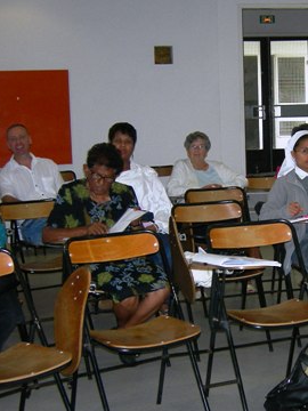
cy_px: 219
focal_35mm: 64
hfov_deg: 22.6
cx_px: 254
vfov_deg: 30.3
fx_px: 759
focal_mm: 7.5
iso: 146
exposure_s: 1/60.1
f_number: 2.7
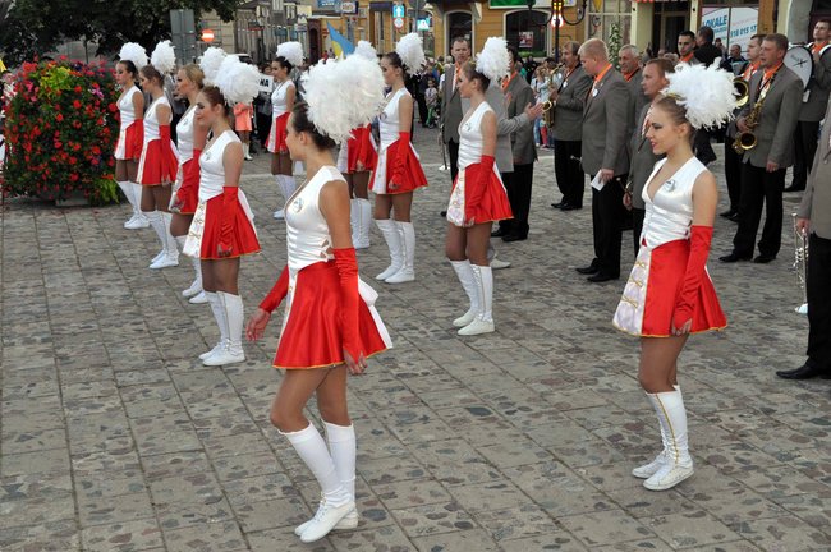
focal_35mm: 54
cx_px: 416
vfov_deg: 25.0
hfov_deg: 36.9
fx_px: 1245
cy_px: 276
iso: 640
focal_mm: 36
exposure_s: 1/100
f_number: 13
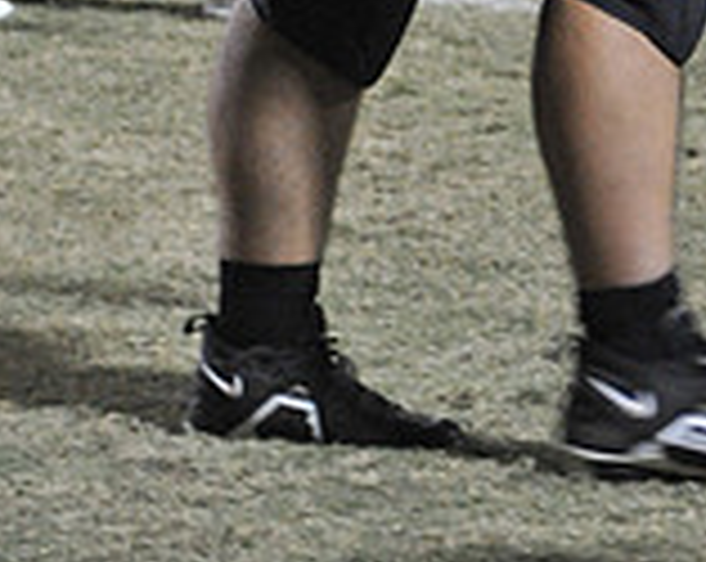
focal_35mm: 365
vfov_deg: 4.2
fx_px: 7612
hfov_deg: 5.3
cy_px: -670
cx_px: 679
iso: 6400
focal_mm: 105
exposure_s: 1/160
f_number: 5.6
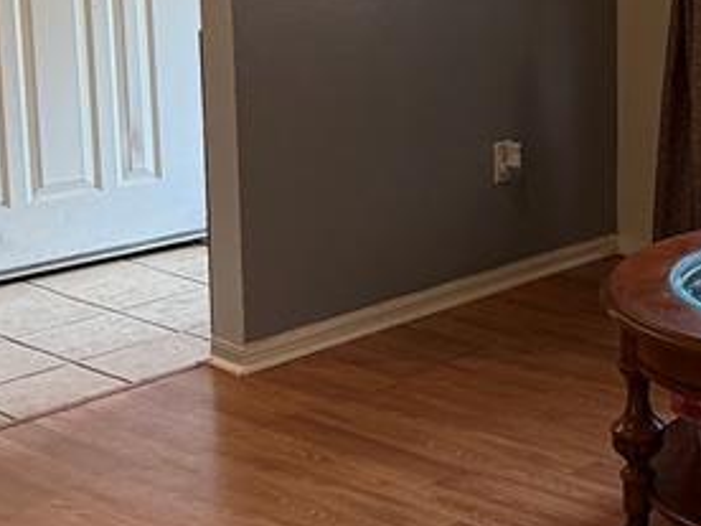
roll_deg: -1.0
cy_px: 25
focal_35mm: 89
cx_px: 803
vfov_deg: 16.3
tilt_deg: -8.5
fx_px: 1802
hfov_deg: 20.8
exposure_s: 1/120
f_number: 1.78
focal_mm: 6.76
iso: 320
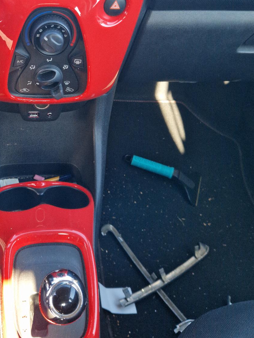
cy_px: 108
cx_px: 57
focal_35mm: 37
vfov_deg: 49.1
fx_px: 362
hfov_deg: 37.5
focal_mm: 5.4
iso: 50
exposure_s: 1/50
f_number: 1.8
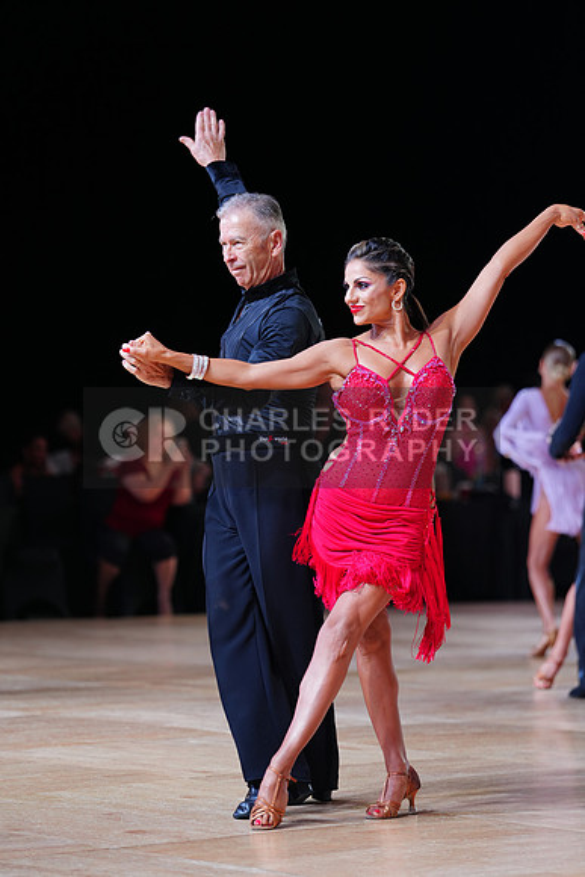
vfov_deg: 16.0
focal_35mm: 128
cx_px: 292
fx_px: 3118
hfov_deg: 10.7
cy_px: 438
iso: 640
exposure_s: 1/400
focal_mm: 128
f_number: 2.8
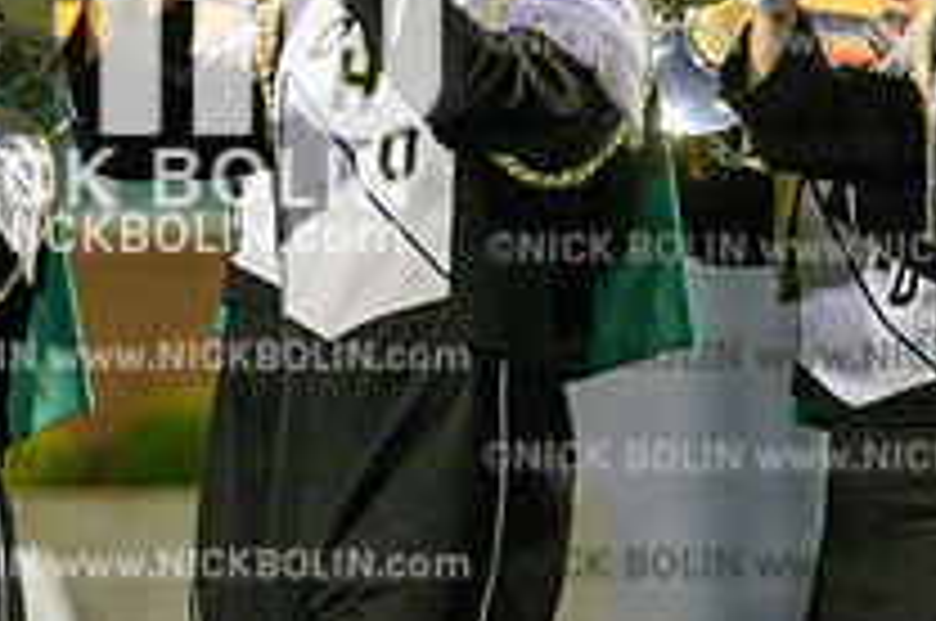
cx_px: 122
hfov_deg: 3.7
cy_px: 43
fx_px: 14511
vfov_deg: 2.5
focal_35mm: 559
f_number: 4
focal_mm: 200
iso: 10000
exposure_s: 1/1000
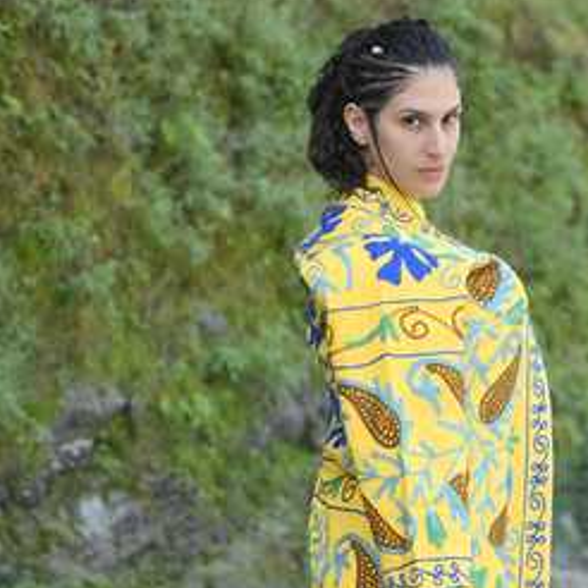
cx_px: 416
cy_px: 608
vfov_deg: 11.2
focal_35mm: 154
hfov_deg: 11.3
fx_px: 2960
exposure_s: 1/160
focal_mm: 85
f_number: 3.5
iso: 160
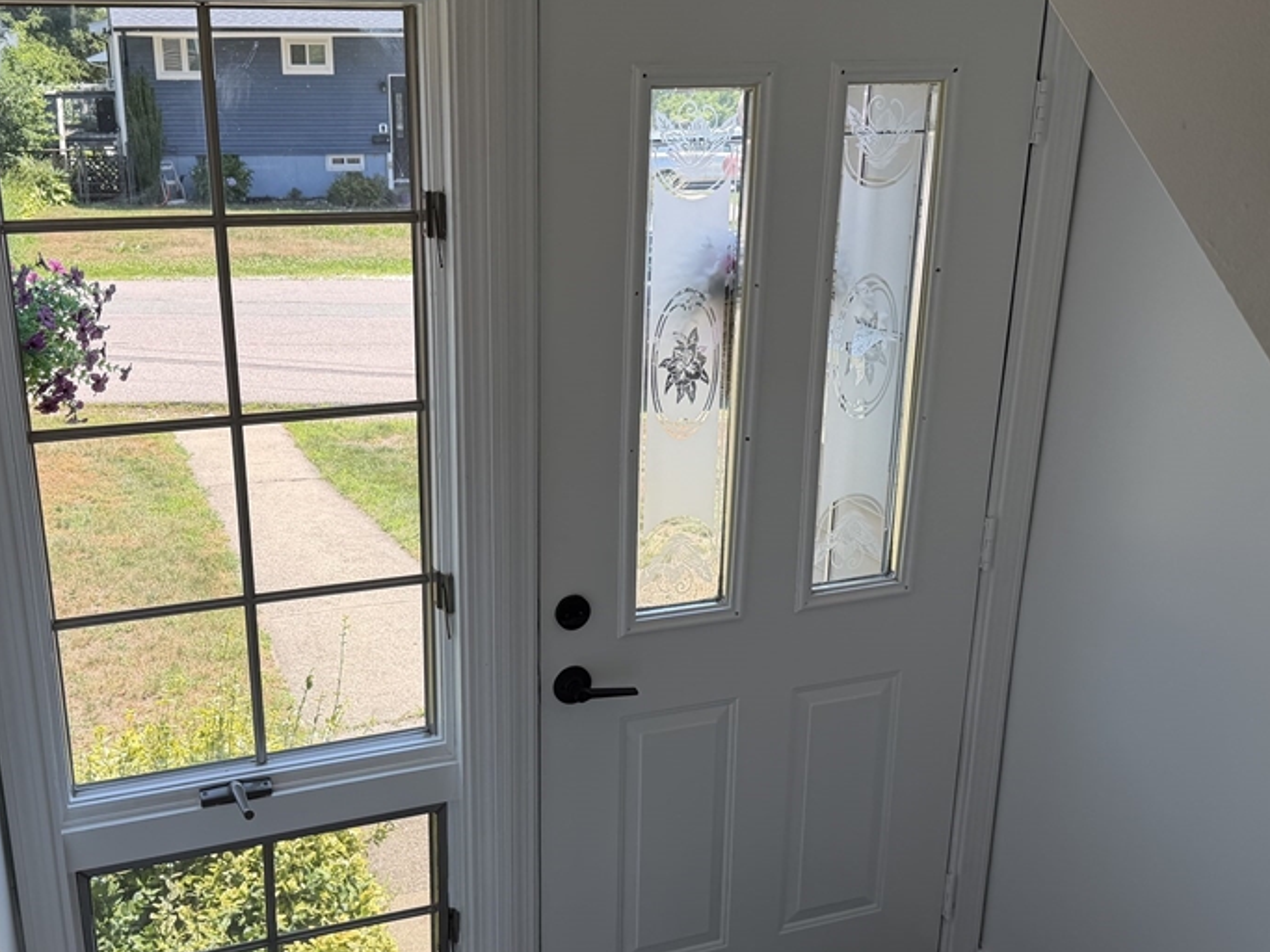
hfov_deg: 51.1
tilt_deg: -19.0
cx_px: 517
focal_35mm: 36
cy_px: 530
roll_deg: +0.0
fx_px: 1321
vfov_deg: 39.6
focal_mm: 6.76
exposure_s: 1/955
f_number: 1.78
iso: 80
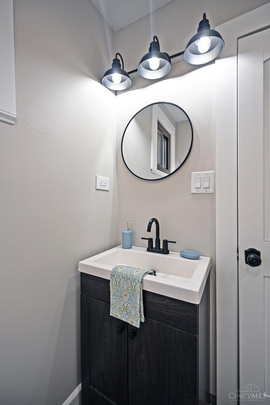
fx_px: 174
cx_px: 135
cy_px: 202
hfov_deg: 75.5
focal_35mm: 16
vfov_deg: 98.5
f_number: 4.5
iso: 200
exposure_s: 1/80
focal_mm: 15.5
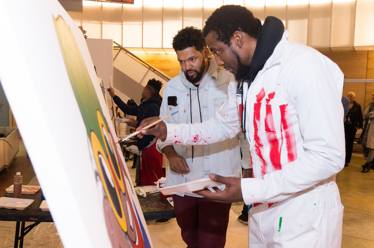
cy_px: 124
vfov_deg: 41.0
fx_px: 332
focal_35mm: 32
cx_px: 187
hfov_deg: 58.8
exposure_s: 1/60
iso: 1600
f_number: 5
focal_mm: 32
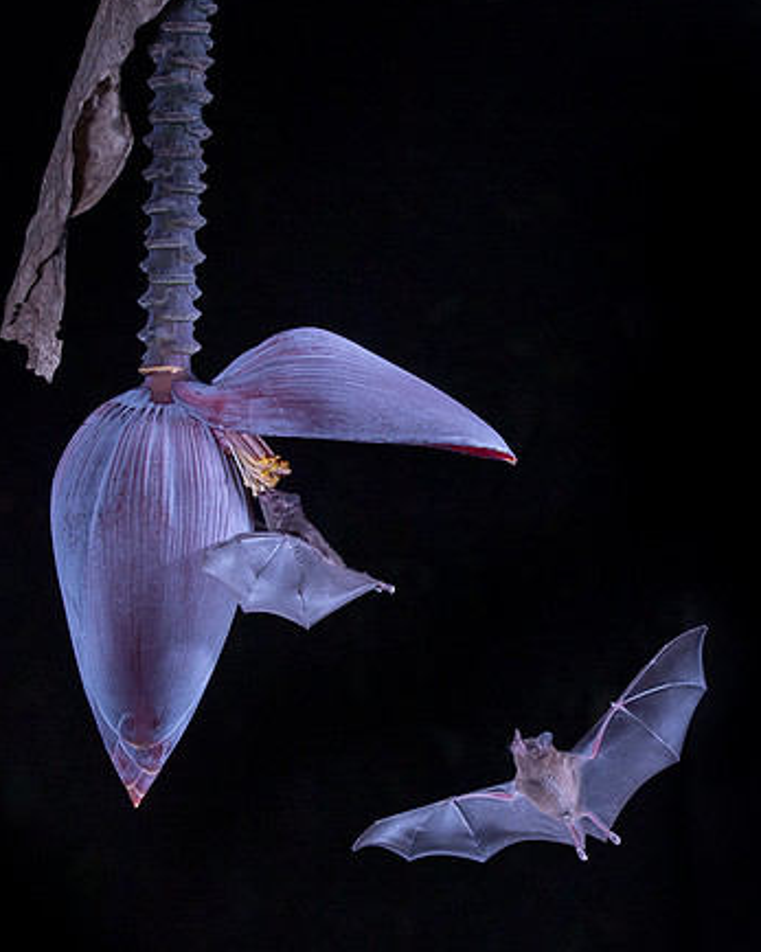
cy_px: 542
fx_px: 3605
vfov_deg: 15.0
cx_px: 523
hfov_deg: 12.0
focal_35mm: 128
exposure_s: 1/250
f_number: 8
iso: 800
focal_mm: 78
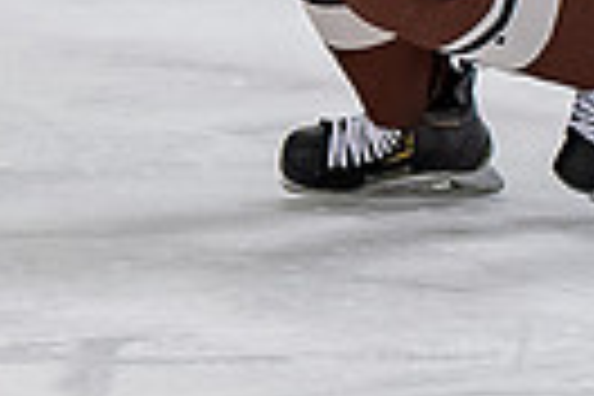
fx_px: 16944
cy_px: -289
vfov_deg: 1.3
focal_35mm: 1027
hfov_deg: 2.0
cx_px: -83
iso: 1400
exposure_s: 1/800
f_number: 3.2
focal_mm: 100
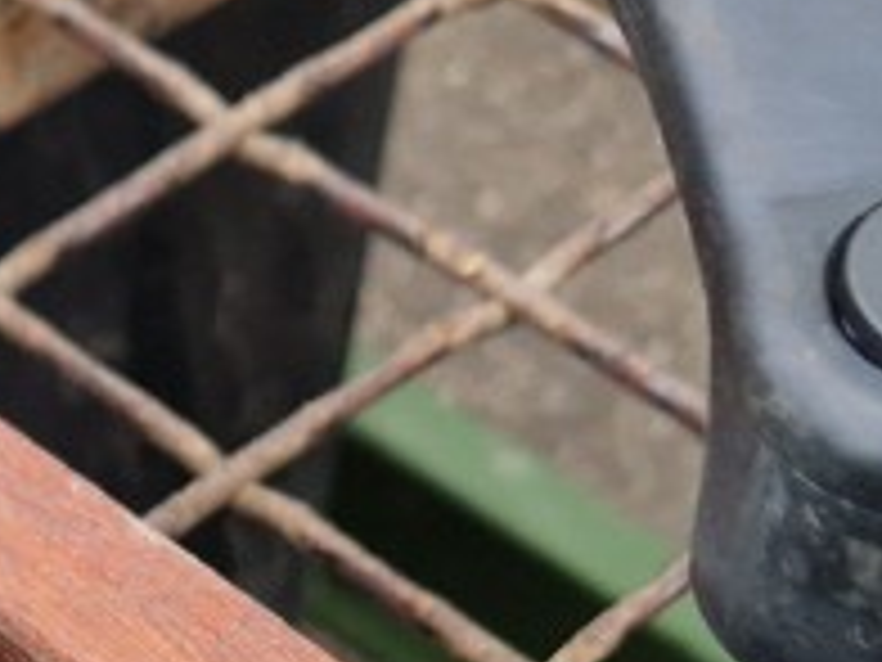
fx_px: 3058
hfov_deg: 16.2
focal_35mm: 120
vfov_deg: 11.4
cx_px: 72
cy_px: 1225
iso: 50
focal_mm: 5.4
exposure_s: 1/180
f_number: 1.8
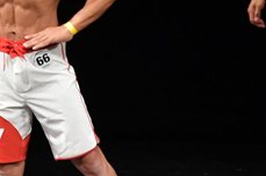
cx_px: 125
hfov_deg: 2.4
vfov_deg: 1.6
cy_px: 53
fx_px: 6375
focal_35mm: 864
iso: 3200
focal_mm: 170
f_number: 5.6
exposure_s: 1/400
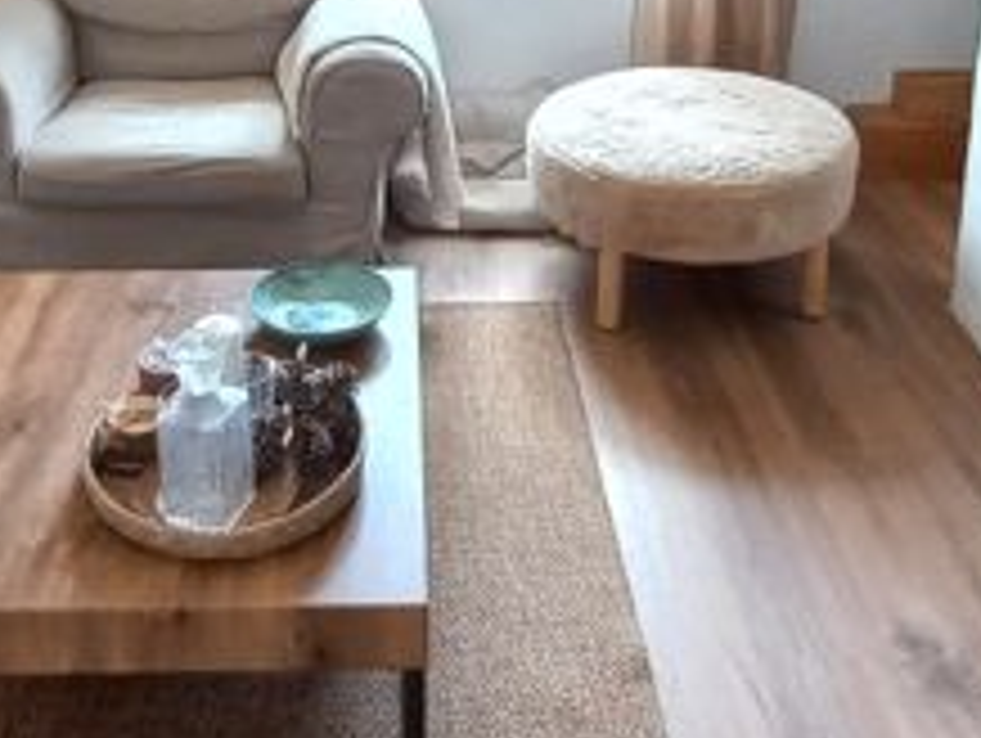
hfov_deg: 44.5
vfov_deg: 32.2
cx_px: 398
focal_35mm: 42
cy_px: 36
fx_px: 1192
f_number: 2.2
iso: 125
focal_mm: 1.42
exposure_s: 1/33
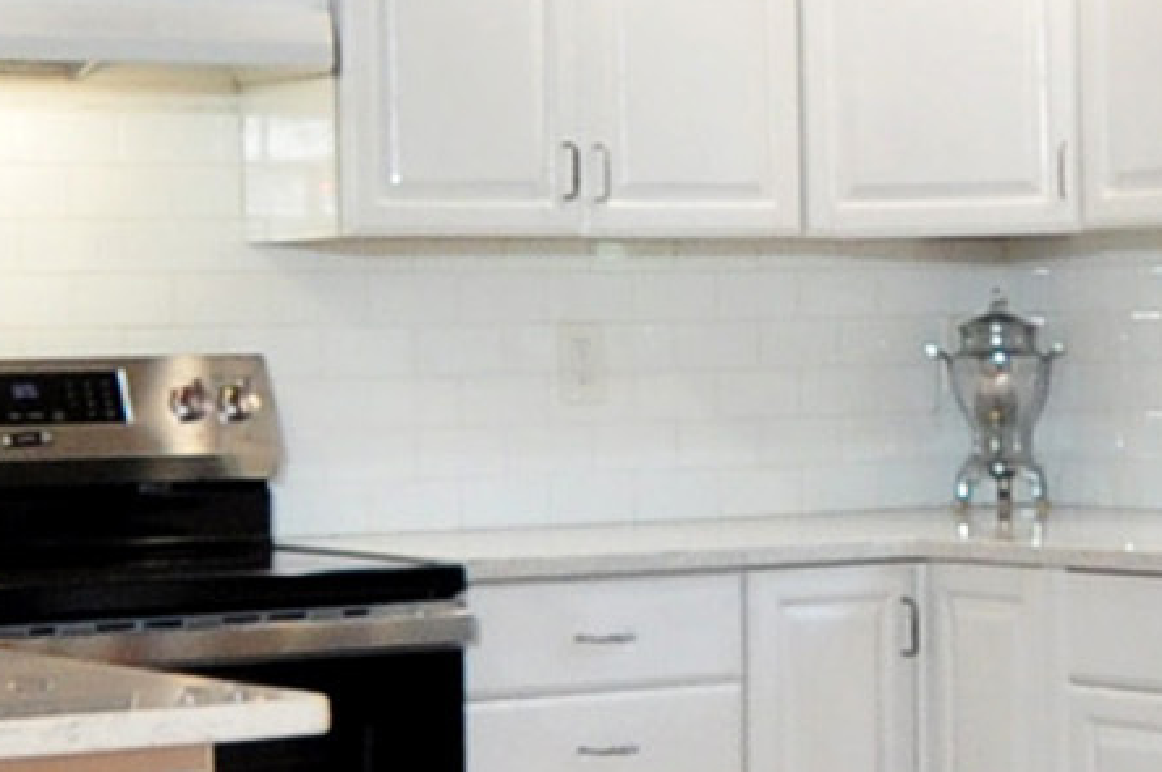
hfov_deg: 20.2
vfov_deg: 13.9
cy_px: 351
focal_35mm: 98
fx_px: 3160
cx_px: 1141
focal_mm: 10
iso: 500
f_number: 4.5
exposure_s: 1/125
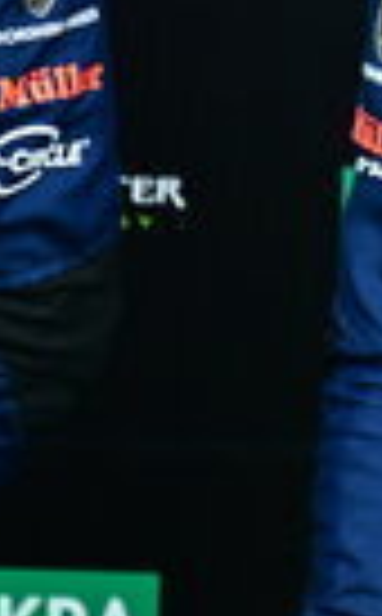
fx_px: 27998
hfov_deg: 0.8
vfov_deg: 1.3
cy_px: -474
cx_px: 930
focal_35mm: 1672
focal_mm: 280
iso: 450
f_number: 4
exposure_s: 1/500
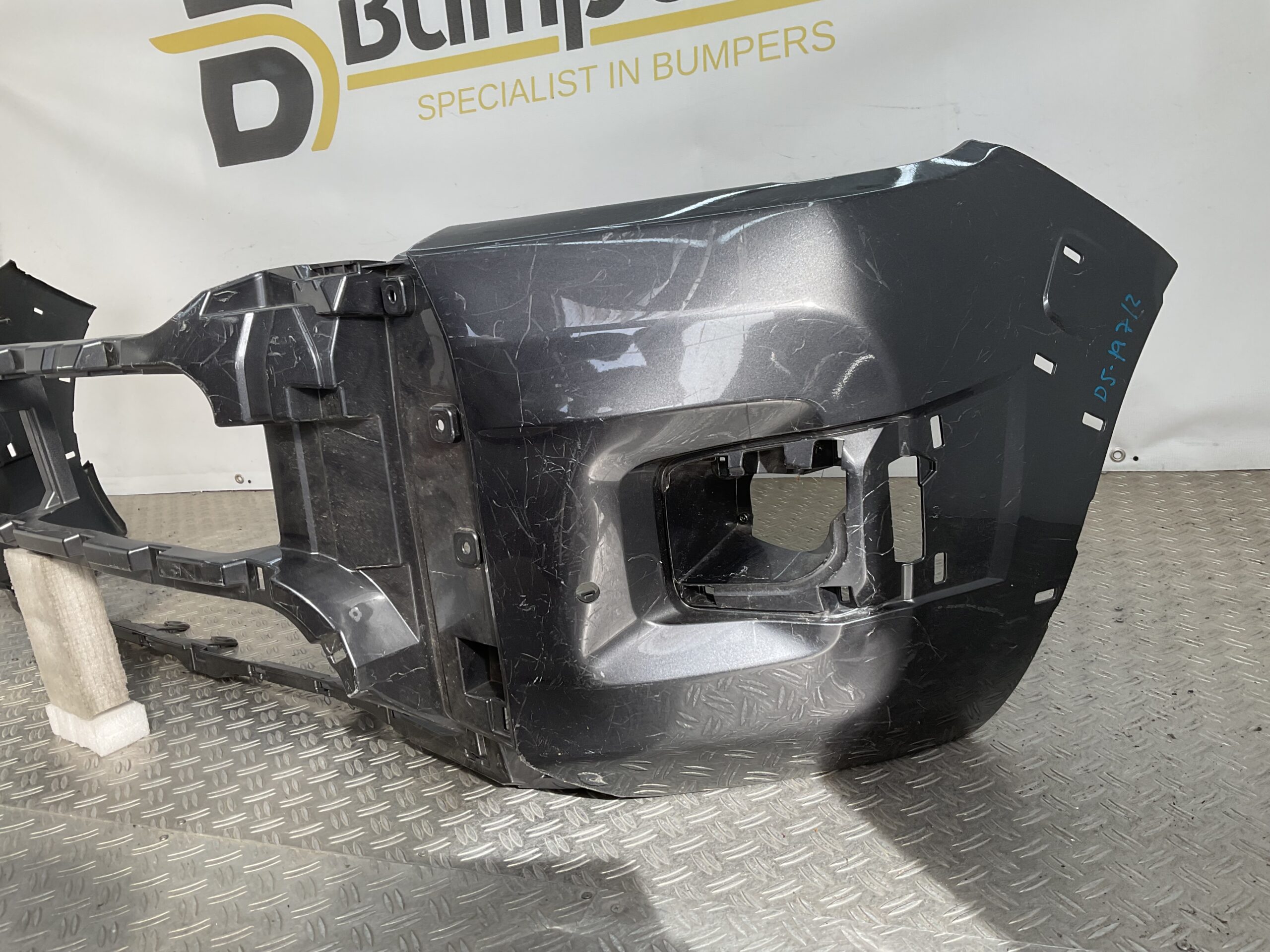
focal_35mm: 29
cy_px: 476
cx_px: 635
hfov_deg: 61.7
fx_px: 1064
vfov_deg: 48.2
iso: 16
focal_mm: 3
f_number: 1.8
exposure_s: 1/223
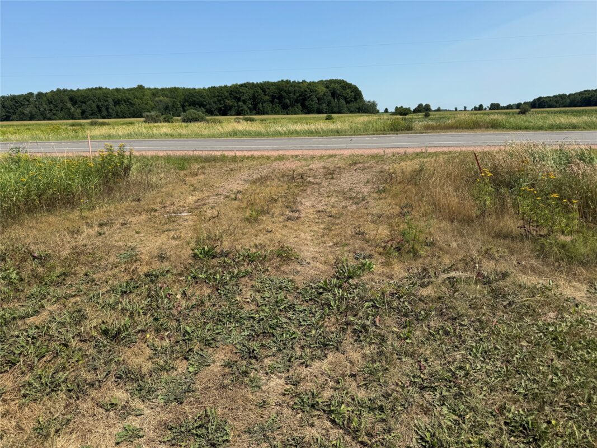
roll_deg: +1.4
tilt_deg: -15.6
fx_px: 414
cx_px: 298
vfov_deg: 56.8
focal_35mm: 24
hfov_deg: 71.6
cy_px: 224
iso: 80
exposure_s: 1/4608
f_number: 1.78
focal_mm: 6.76
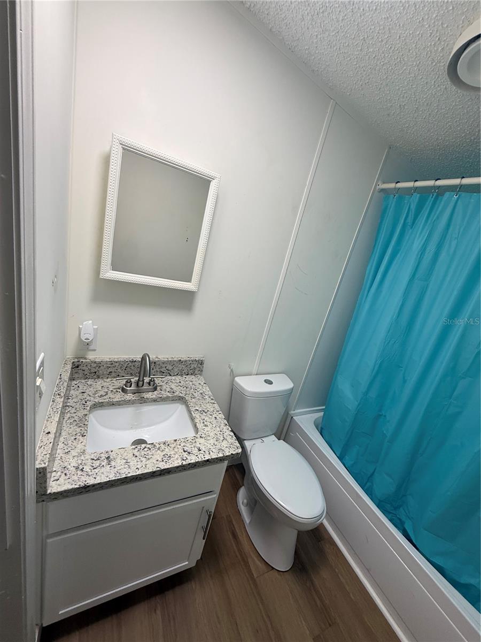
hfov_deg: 85.7
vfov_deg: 102.1
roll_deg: -15.0
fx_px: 259
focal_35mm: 14
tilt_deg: -17.6
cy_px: 321
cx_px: 240
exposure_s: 1/120
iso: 125
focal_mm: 2.22
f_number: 2.2
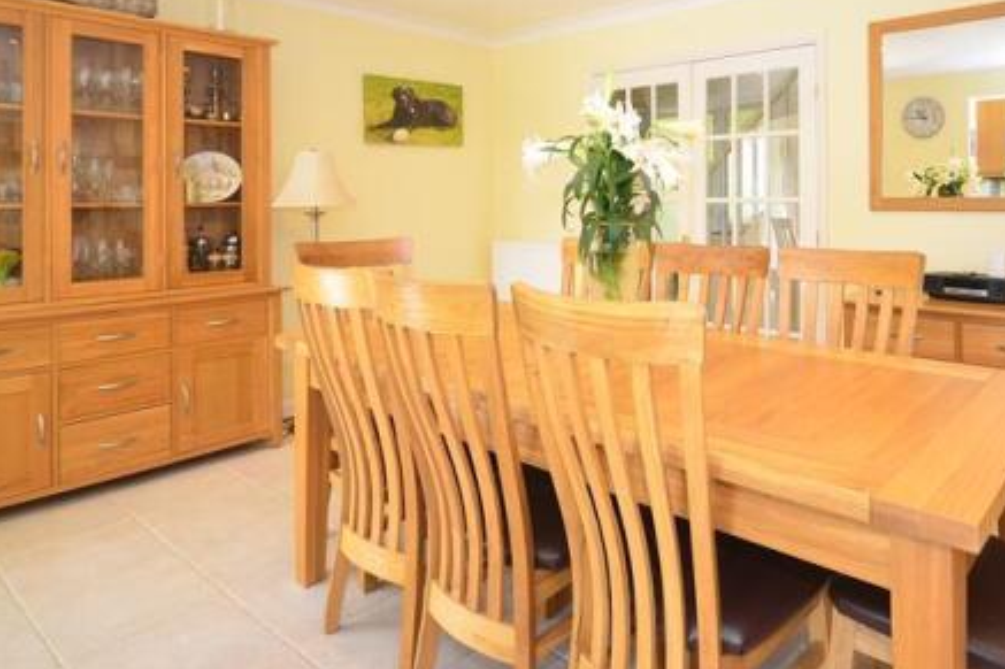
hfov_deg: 70.8
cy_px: 180
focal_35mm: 25
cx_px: 632
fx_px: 691
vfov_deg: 49.9
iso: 200
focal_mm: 11
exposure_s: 1/13
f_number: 5
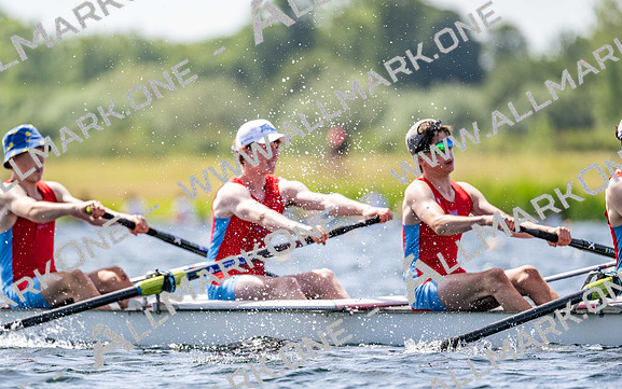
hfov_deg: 5.1
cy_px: 203
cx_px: 310
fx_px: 6952
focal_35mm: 410
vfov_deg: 3.2
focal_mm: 400
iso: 280
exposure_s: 1/2500
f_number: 4.5
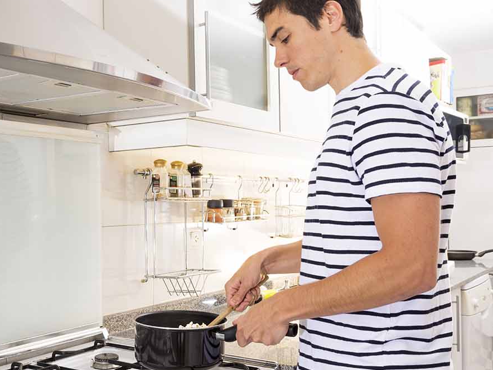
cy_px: 207
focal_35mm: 44
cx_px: 179
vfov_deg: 32.8
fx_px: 627
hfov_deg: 42.6
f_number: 11
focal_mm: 31
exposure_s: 1/80
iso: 200
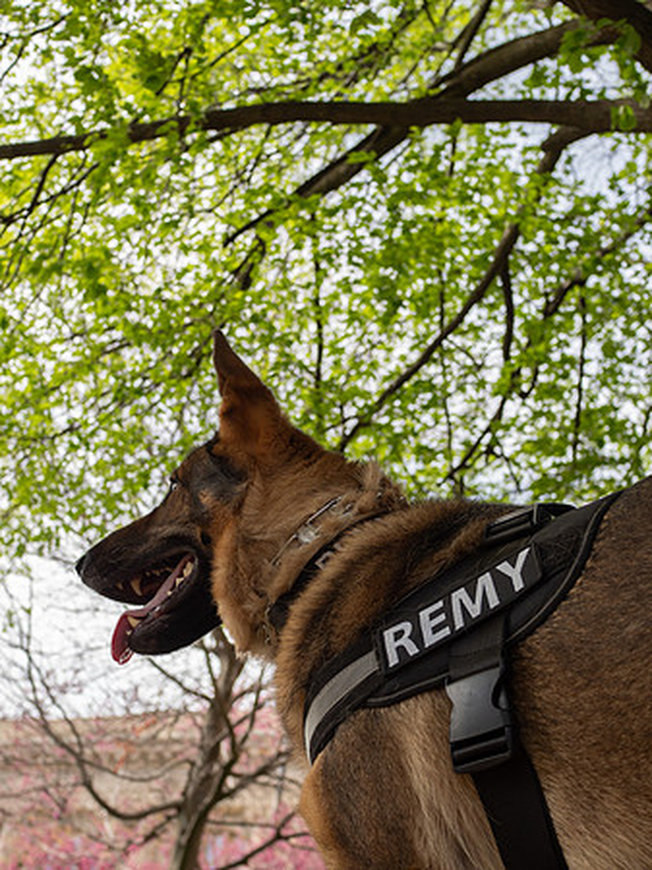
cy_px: 435
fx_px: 1257
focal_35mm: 50
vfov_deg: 38.2
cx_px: 326
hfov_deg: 29.1
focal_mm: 25
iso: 200
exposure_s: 1/320
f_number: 4
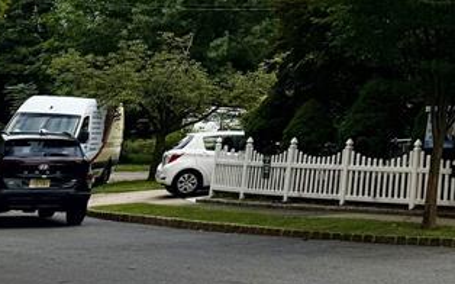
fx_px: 1029
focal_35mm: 83
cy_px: -196
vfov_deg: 14.2
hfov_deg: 20.8
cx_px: 700
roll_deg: -2.0
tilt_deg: +15.8
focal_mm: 6.76
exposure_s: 1/708
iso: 80
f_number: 1.78
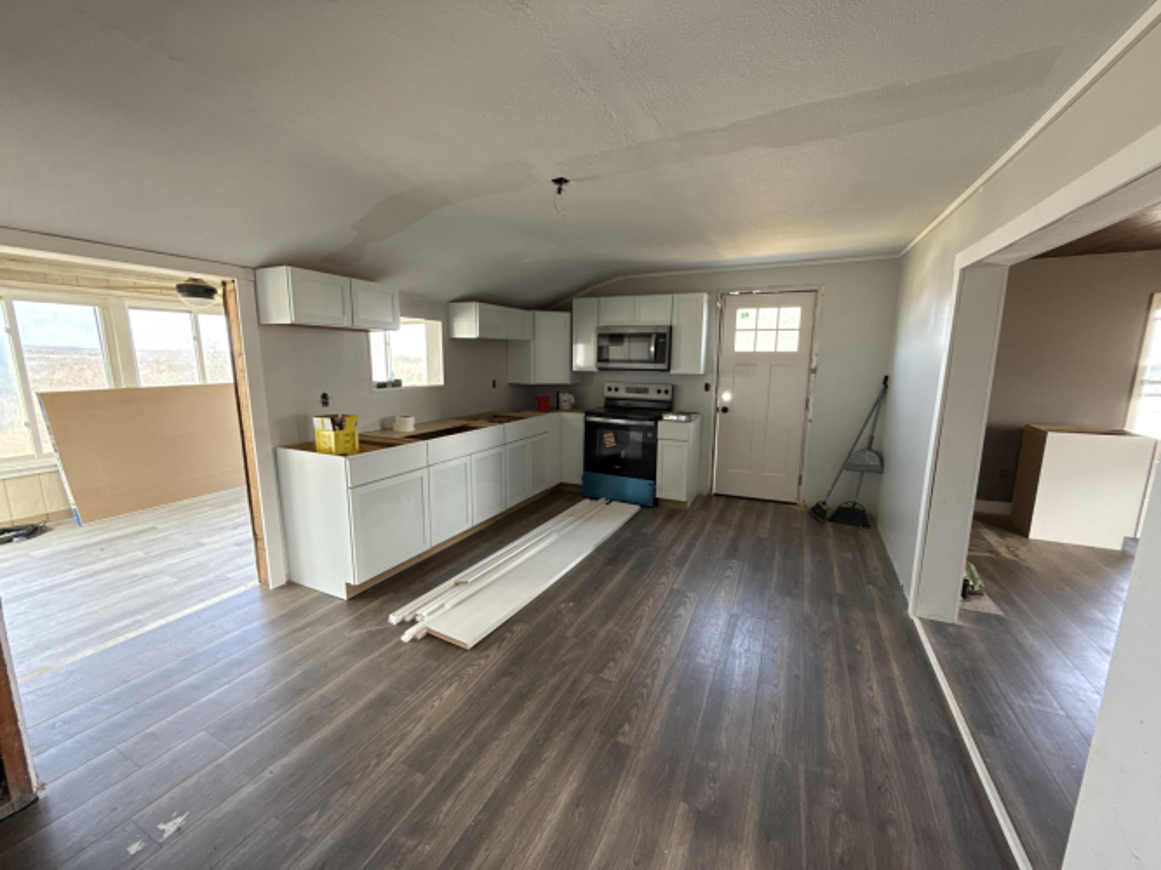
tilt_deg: -9.0
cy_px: 435
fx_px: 469
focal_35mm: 14
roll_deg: -0.3
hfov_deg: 102.1
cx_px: 580
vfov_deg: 85.7
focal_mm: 2.22
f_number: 2.2
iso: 400
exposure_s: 1/88
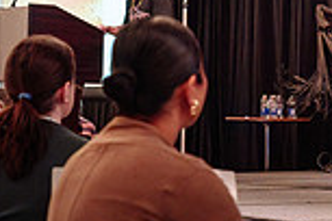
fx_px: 1392
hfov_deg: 13.3
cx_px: 365
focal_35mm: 151
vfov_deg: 9.1
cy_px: 84
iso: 1600
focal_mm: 35
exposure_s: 1/100
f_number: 2.8
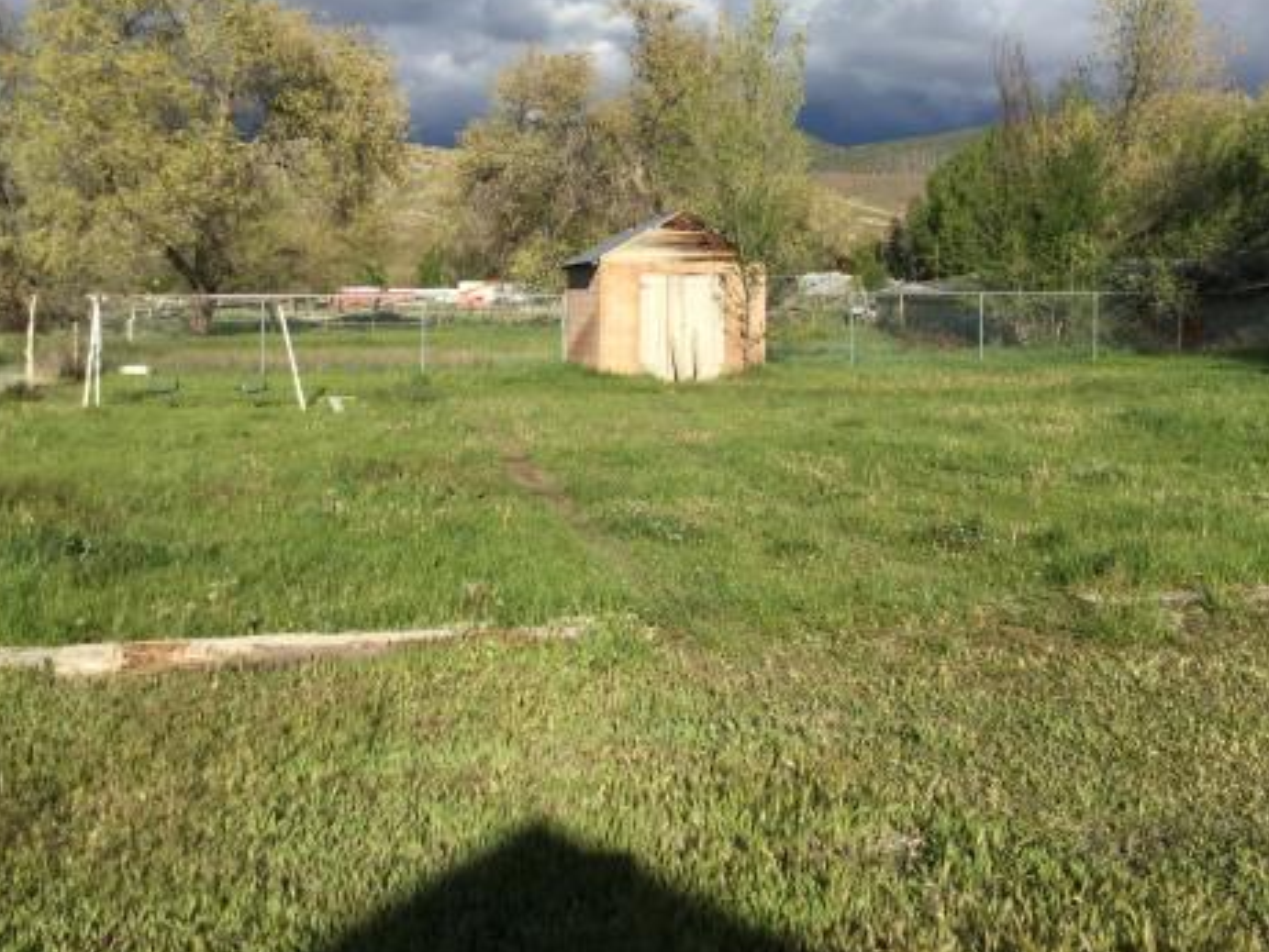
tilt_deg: -3.7
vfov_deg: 33.3
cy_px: 319
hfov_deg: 43.8
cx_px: 674
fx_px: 1577
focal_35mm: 43
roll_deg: +0.8
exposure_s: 1/1538
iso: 25
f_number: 2.4
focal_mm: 3.3
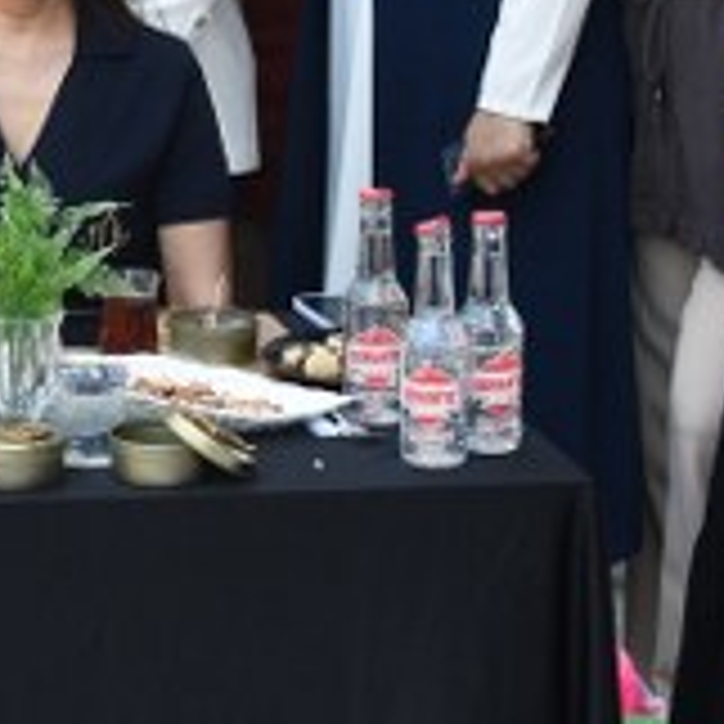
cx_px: -396
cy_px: 81
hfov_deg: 12.4
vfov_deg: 13.0
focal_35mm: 133
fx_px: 3147
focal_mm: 35
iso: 1250
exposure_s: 1/320
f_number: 7.1
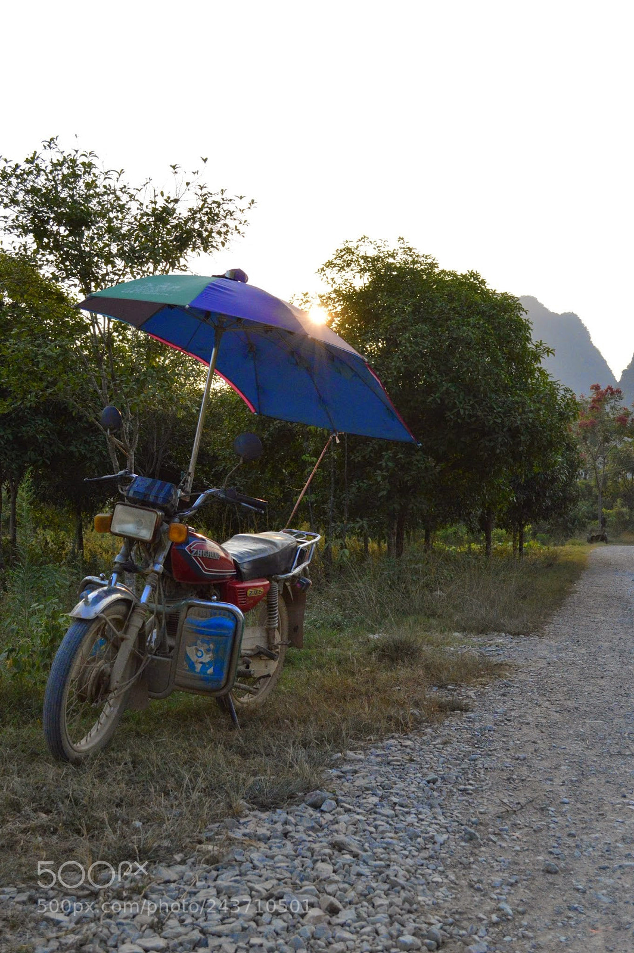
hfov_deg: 34.2
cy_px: 476
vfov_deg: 49.6
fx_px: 1032
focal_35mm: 39
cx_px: 317
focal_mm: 26
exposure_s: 1/2500
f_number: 5.6
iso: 1600
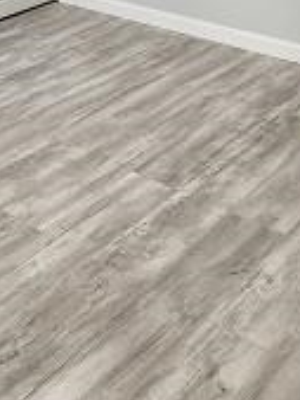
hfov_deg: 22.4
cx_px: -25
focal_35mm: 62
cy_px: -62
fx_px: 716
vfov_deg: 27.9
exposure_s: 1/30
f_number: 1.7
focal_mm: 4.25
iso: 250
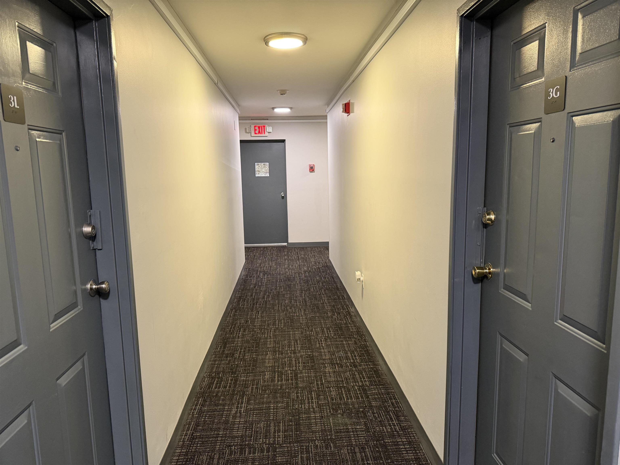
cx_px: 310
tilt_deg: -8.4
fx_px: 430
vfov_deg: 56.8
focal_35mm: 24
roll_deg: +1.4
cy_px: 232
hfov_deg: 71.6
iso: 320
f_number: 1.78
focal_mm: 6.76
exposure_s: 1/60
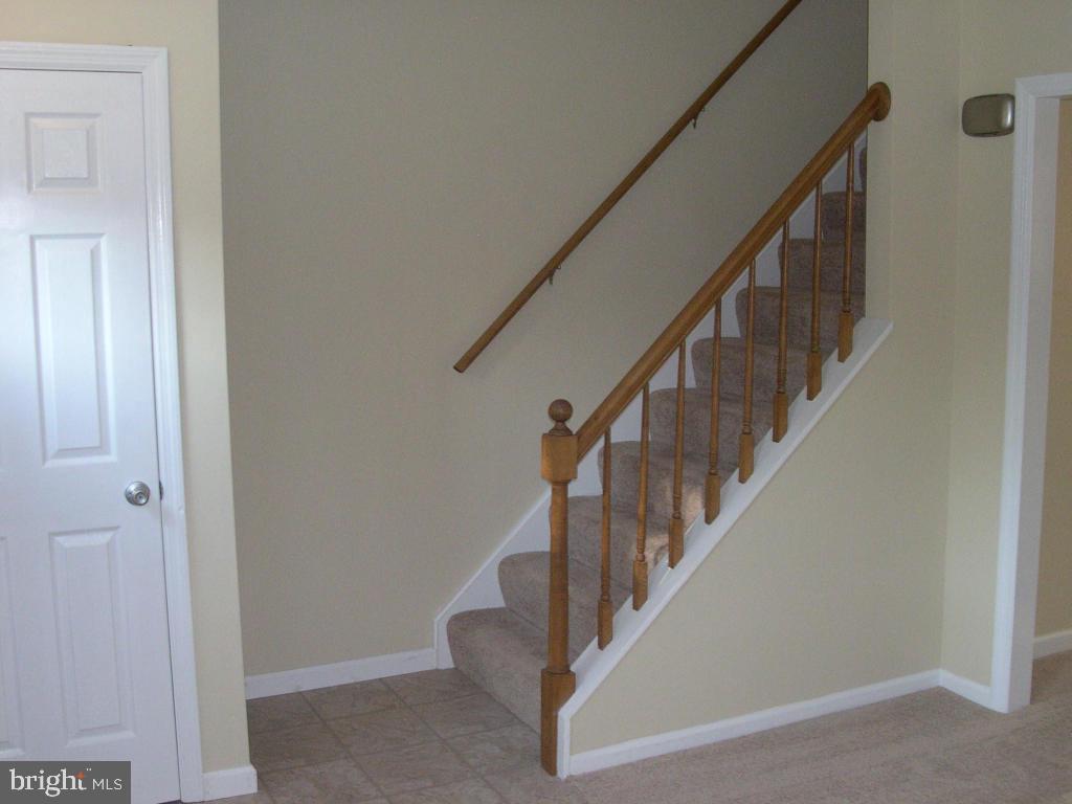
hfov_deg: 49.0
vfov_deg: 37.7
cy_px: 402
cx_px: 536
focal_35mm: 38
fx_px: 1177
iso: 400
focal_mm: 8
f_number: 7.6
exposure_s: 1/30
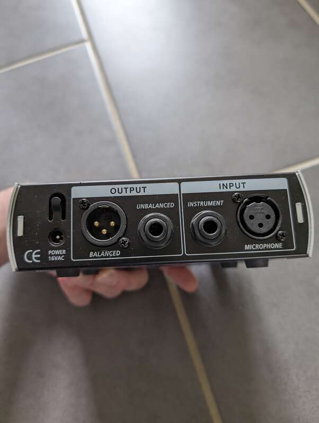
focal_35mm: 24
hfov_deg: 57.0
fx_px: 294
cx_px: 160
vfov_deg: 71.5
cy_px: 212
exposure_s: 1/138
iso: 235
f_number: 1.68
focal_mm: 6.9
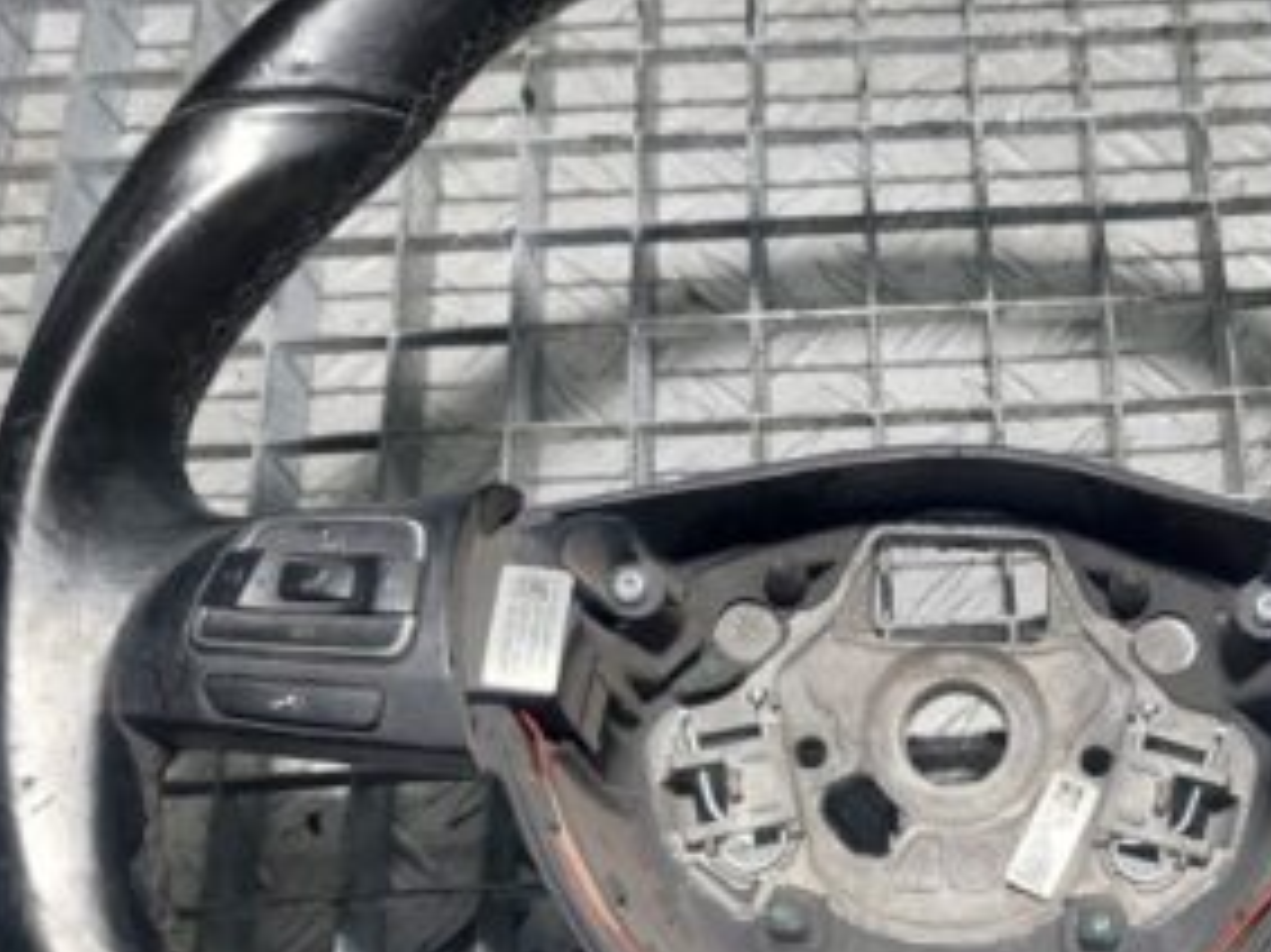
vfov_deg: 27.1
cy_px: 714
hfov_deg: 34.6
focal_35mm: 53
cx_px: 1087
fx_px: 1945
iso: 80
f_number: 1.8
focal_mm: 5.23
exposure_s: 1/100
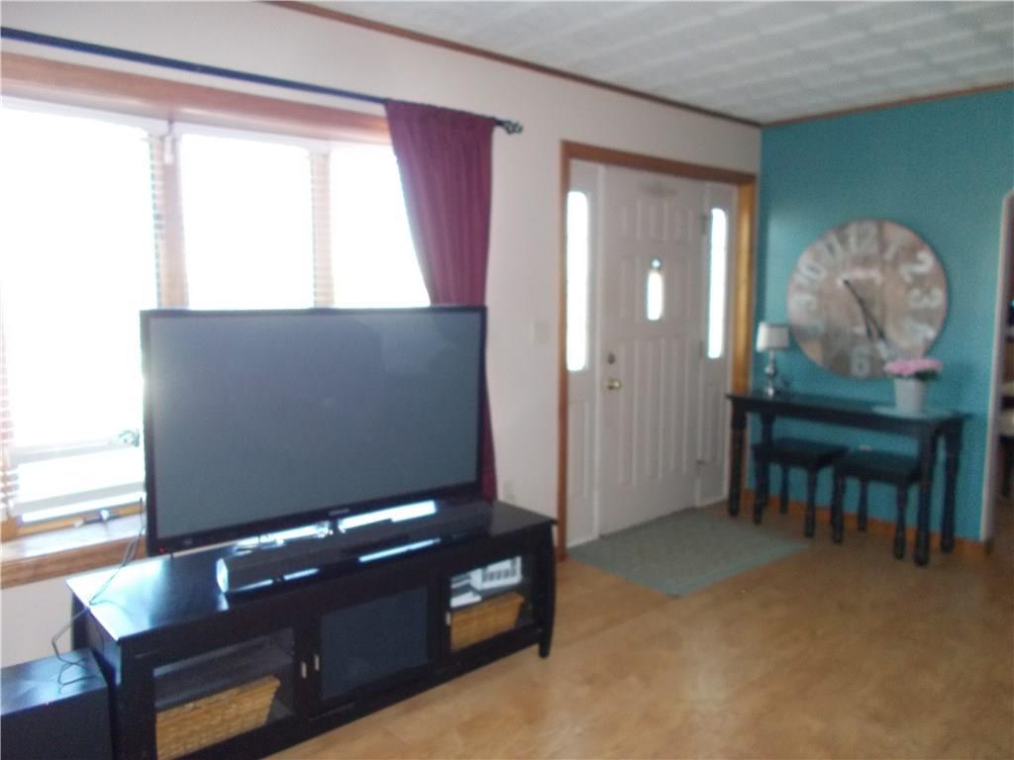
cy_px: 380
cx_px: 507
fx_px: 762
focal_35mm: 26
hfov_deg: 67.3
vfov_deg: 53.1
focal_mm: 4.6
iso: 320
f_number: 3.2
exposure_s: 1/25
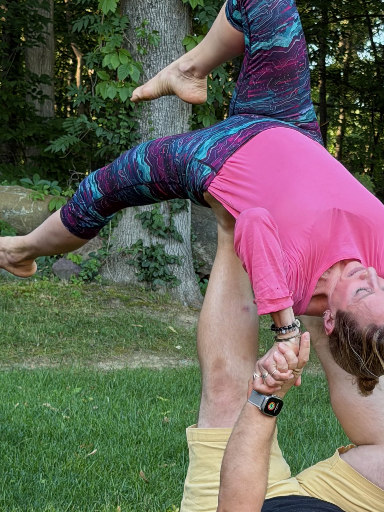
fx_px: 1287
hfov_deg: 16.8
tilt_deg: -2.5
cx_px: 313
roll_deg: -2.1
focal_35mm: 87
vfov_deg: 22.3
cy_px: 393
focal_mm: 6.76
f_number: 1.78
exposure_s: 1/121
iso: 80
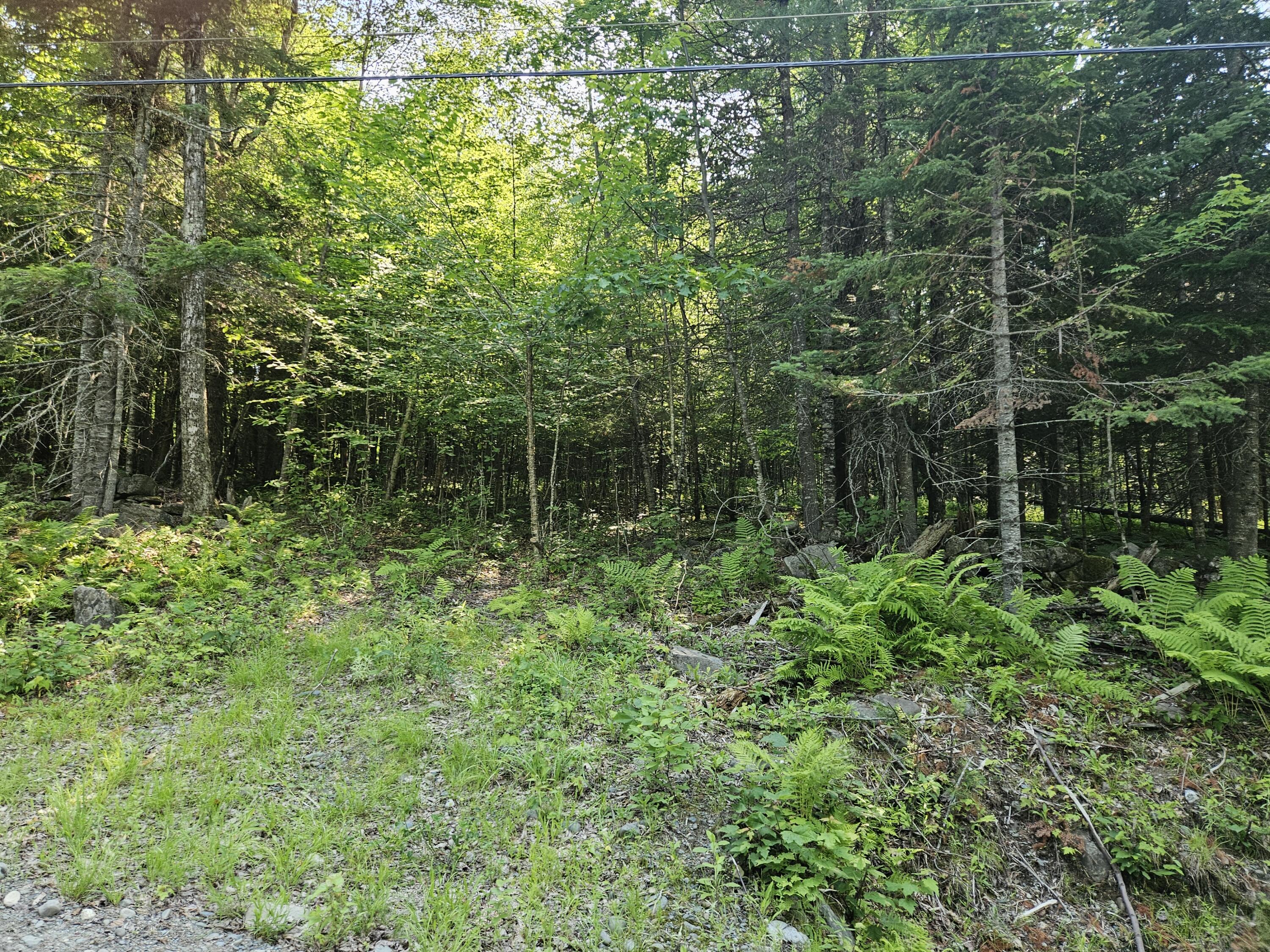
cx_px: 635
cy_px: 476
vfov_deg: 58.9
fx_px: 844
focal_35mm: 23
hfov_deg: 73.9
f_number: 1.8
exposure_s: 1/180
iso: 64
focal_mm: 5.4
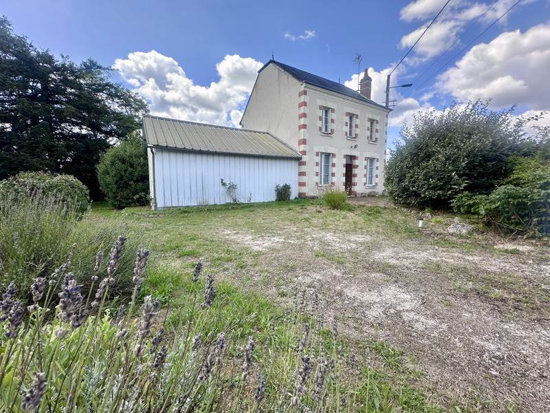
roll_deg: -0.1
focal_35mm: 14
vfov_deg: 85.7
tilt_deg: -5.6
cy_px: 206
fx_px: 222
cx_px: 275
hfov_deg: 102.1
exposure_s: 1/759
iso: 40
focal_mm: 2.22
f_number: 2.2
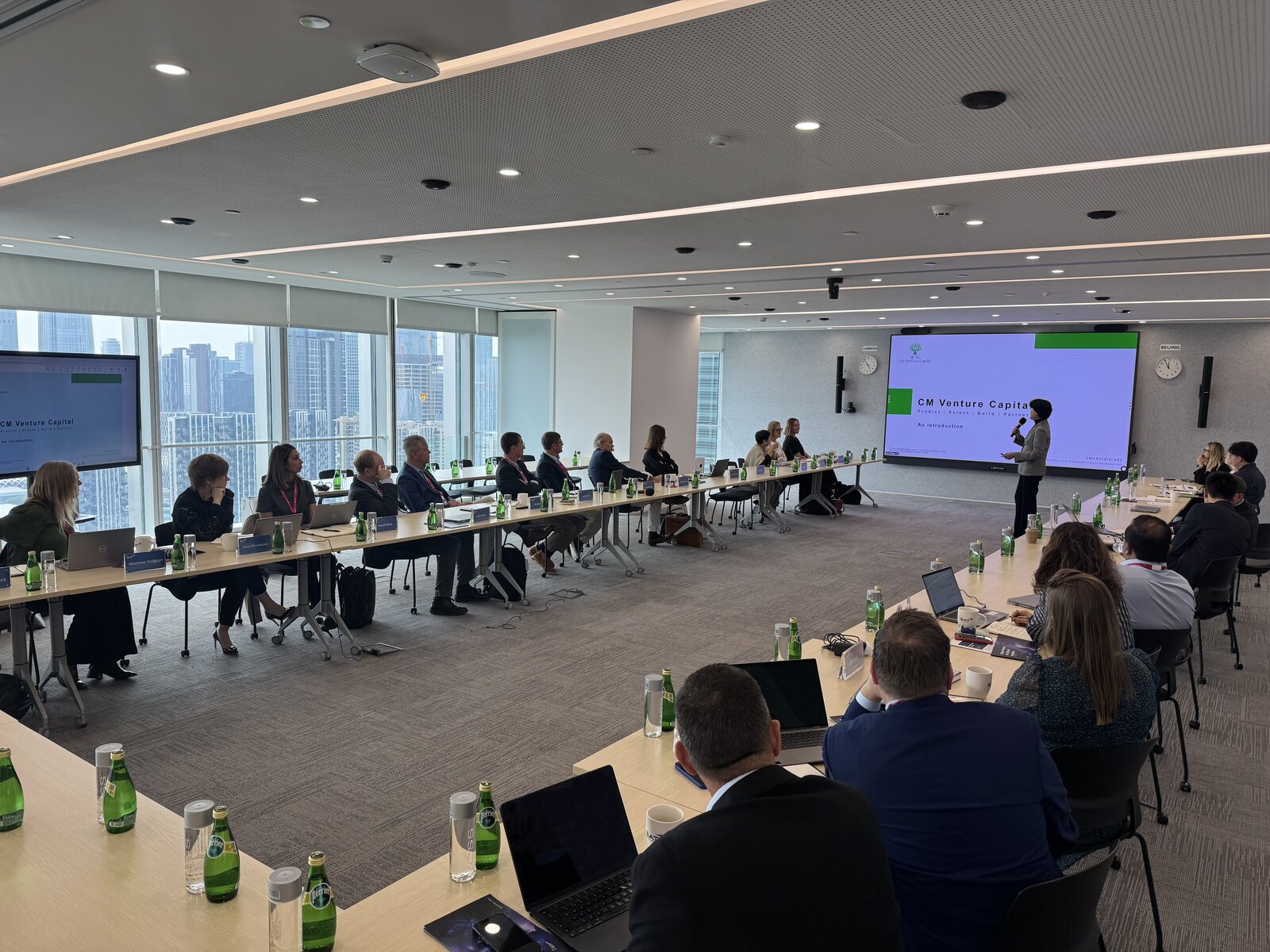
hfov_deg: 71.6
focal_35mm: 24
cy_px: 476
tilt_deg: -5.5
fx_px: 881
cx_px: 635
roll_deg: -0.7
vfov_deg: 56.8
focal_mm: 6.76
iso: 80
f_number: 1.78
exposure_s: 1/312
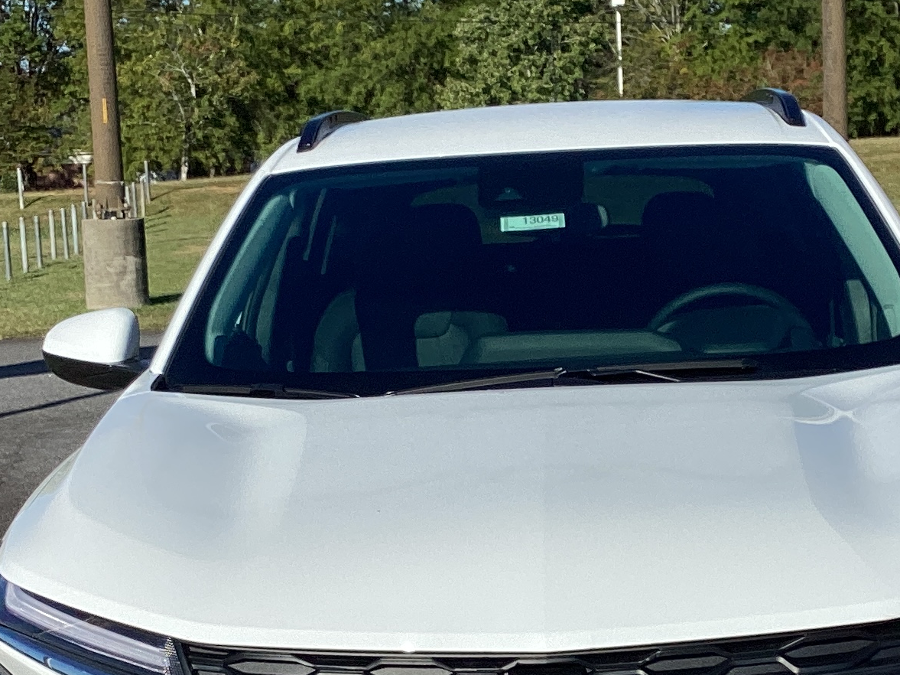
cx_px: 448
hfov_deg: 22.8
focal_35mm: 86
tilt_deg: -9.1
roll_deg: +2.9
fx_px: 2235
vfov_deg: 17.1
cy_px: 488
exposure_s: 1/1988
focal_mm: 3.3
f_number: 2.4
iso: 25
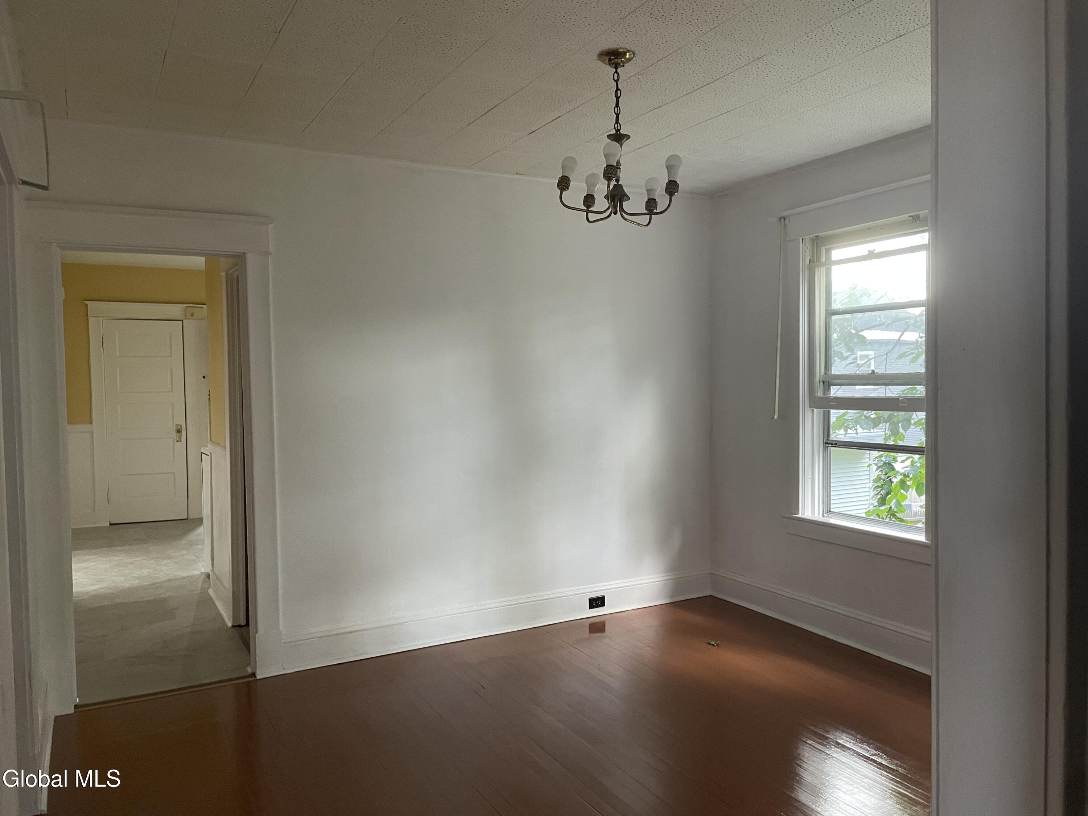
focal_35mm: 26
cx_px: 544
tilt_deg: -2.2
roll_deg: +0.9
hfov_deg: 67.3
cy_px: 408
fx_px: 817
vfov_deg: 53.1
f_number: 1.6
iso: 125
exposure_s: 1/95
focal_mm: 4.2
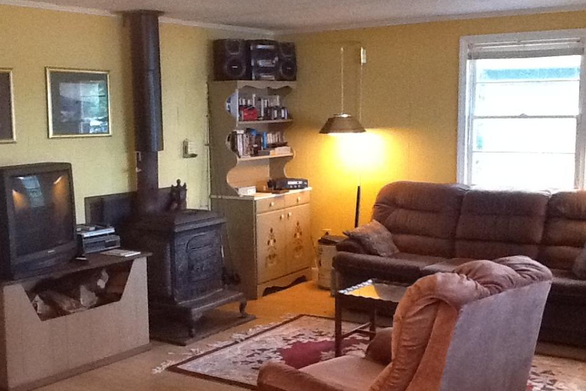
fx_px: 814
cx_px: 268
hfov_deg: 39.6
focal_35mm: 50
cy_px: 236
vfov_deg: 26.9
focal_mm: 2.03
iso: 320
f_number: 2.4
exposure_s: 1/24
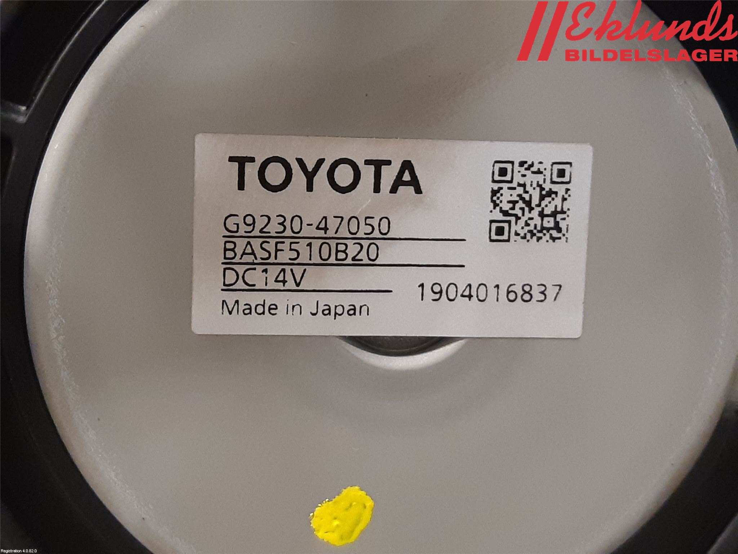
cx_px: 369
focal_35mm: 26
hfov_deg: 67.3
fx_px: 554
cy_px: 277
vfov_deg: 53.1
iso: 320
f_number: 1.7
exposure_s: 1/50
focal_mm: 3.93
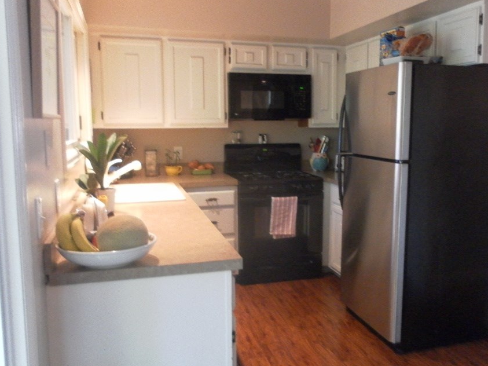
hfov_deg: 53.8
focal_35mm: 34
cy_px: 178
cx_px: 278
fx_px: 479
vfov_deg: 41.8
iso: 400
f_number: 3.2
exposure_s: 1/13
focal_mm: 4.9
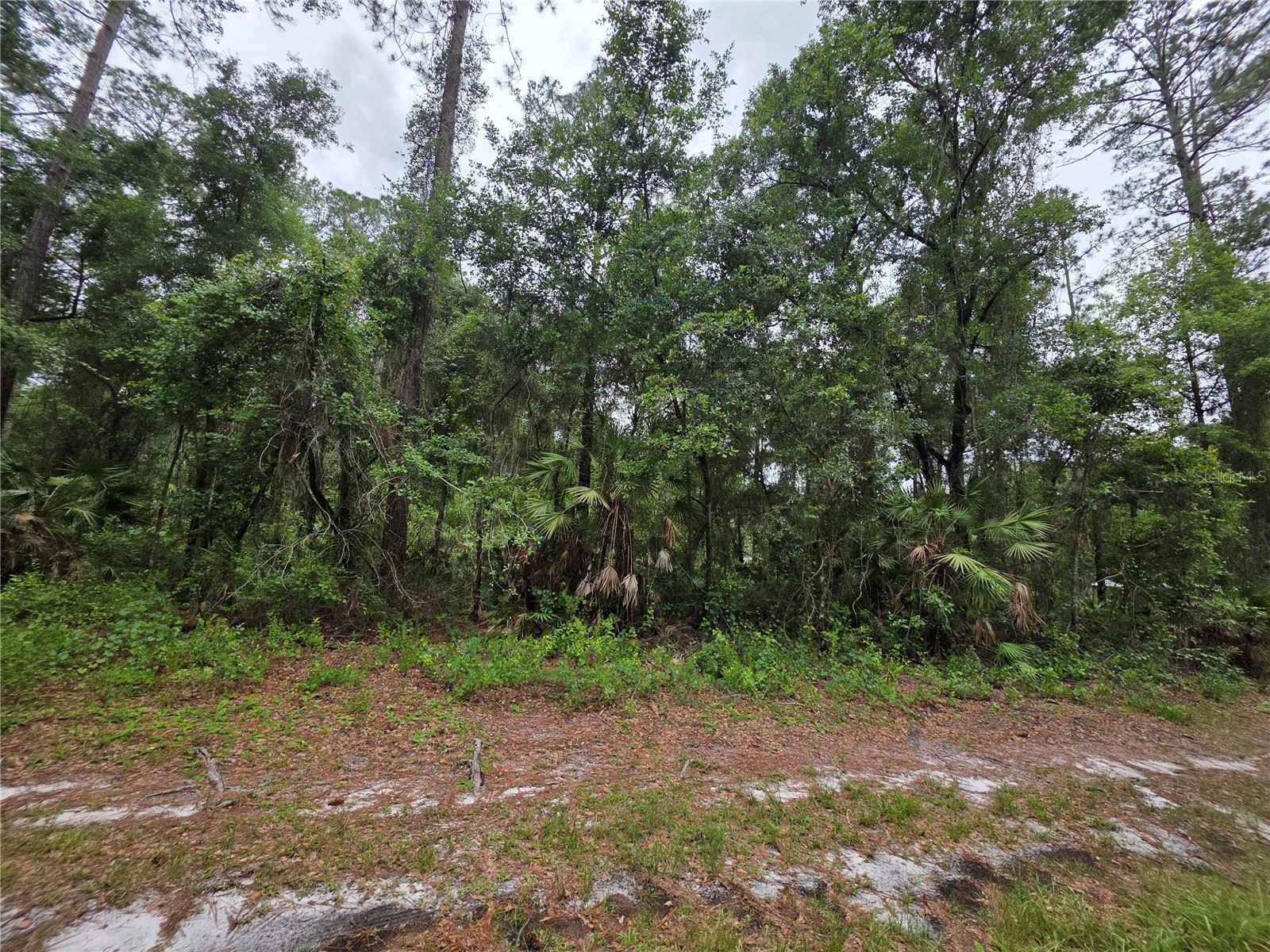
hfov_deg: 106.2
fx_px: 477
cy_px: 476
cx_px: 635
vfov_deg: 89.9
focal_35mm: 13
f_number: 1.9
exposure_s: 1/1189
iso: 40
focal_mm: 2.2
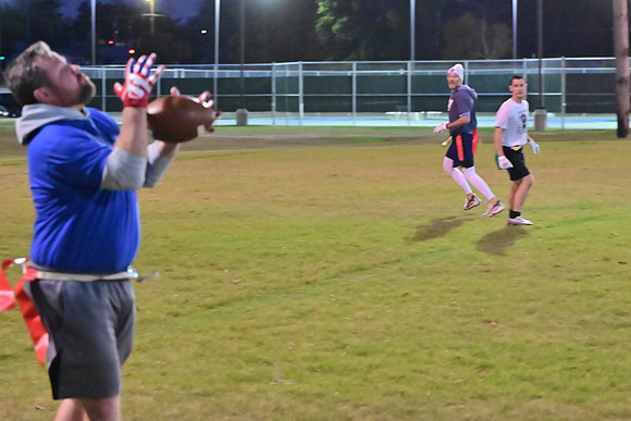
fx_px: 2104
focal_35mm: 120
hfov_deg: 17.1
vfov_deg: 11.4
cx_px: 316
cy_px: 210
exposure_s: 1/320
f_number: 4
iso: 6400
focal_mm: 80
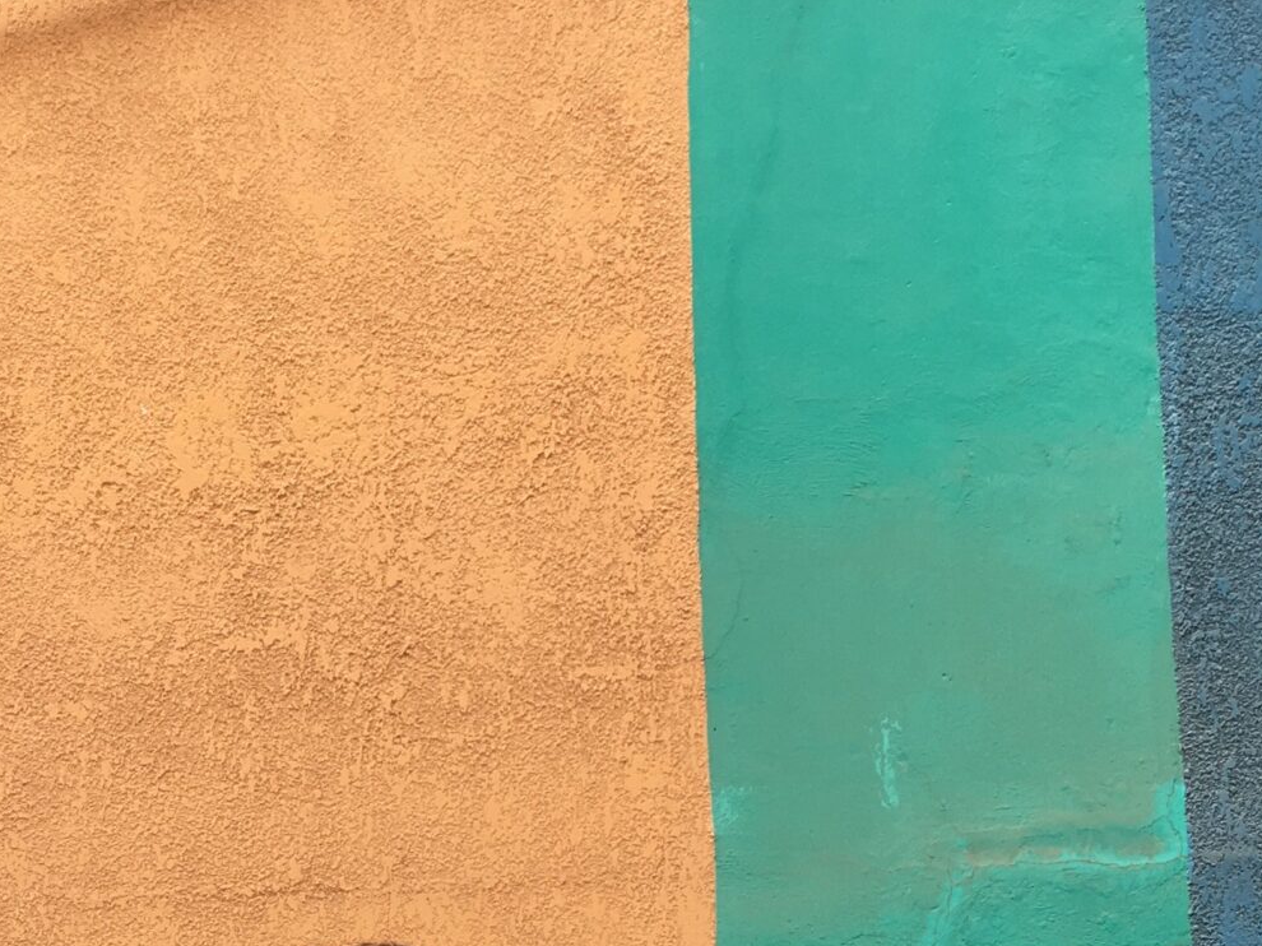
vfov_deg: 19.3
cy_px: 813
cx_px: 463
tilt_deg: +6.2
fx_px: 2734
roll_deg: +2.1
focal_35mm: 75
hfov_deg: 25.9
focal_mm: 4.15
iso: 25
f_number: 2.2
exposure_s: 1/160
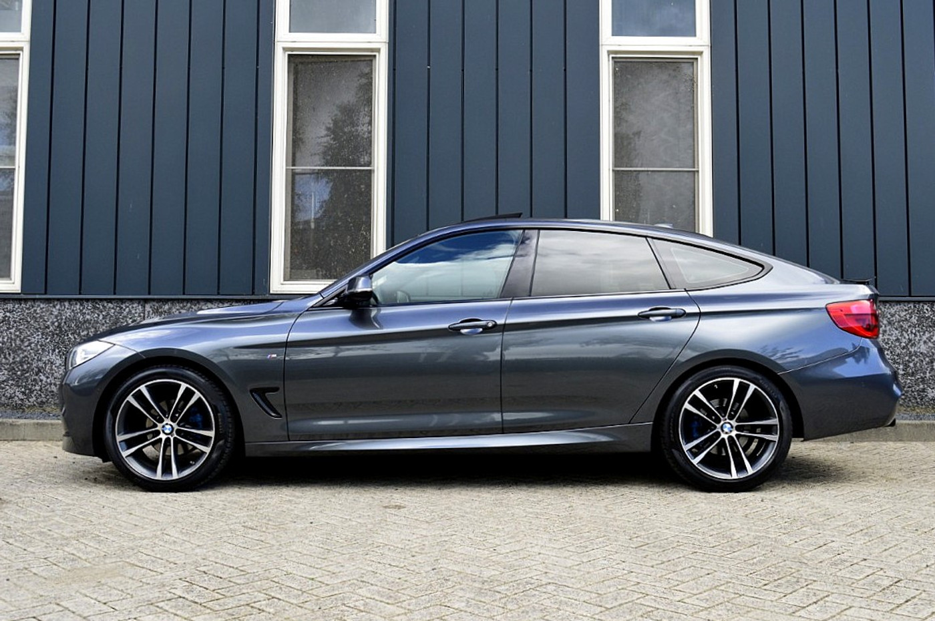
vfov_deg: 36.8
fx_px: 934
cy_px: 310
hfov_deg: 53.2
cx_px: 468
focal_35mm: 36
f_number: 9
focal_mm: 24
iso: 400
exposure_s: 1/125
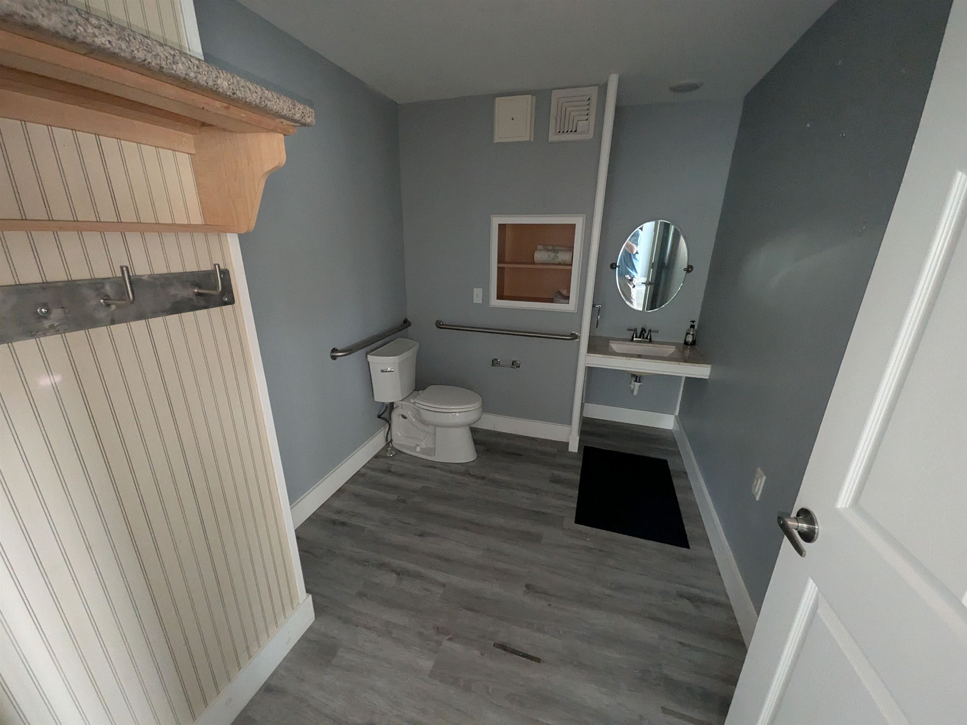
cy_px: 362
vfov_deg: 85.7
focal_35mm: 14
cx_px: 484
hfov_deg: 102.1
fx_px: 391
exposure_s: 1/30.3
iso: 2181
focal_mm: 1.85
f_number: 2.2
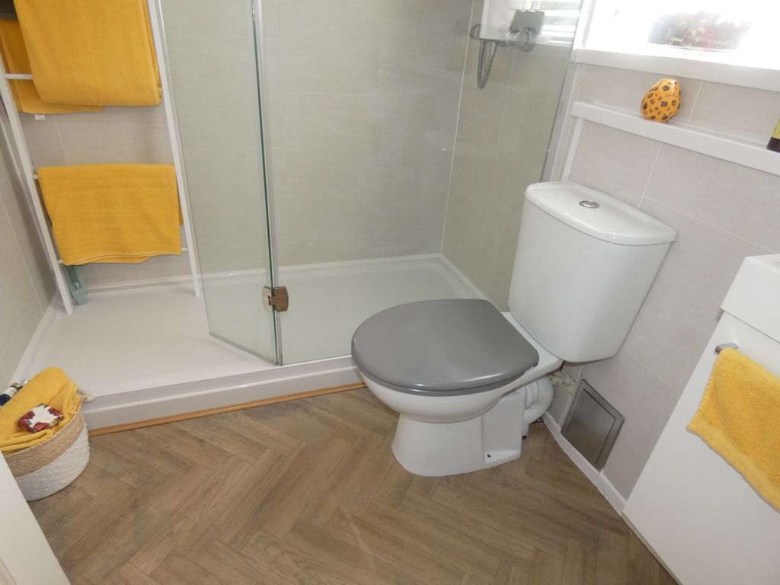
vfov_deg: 66.0
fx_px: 451
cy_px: 292
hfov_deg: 81.7
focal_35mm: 20
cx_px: 390
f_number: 2.8
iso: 320
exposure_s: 1/60
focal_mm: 3.6
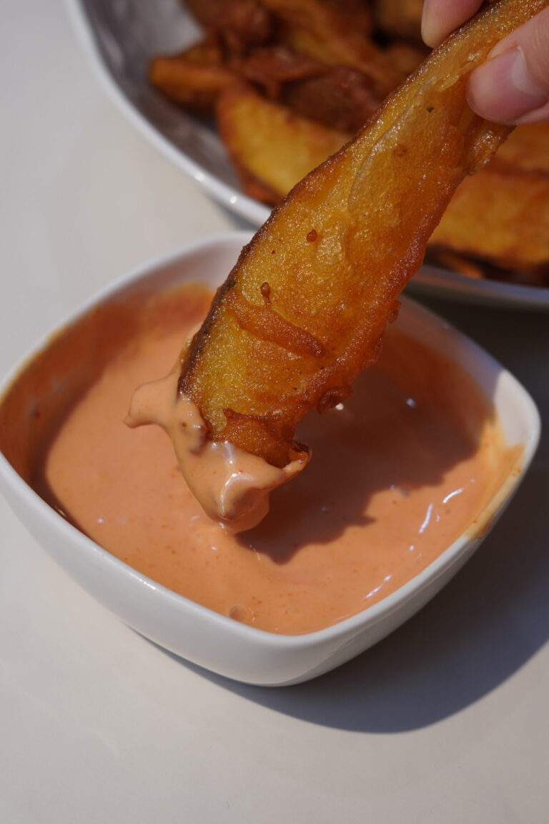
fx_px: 1715
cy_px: 412
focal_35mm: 75
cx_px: 274
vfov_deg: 27.0
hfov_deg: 18.2
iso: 250
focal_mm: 50
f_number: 4
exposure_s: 1/160
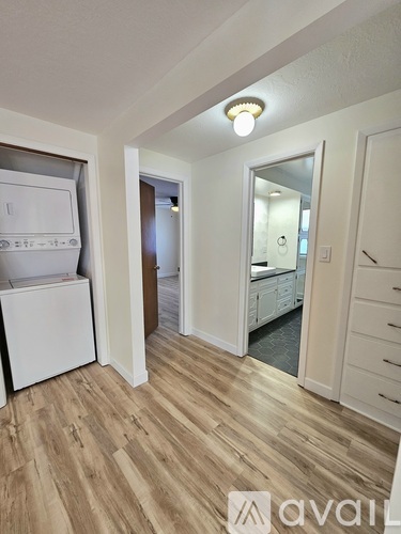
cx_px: 200
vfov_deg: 106.2
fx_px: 201
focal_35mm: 13
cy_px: 267
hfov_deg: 89.9
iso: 200
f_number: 2.2
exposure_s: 1/60.2
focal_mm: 2.2
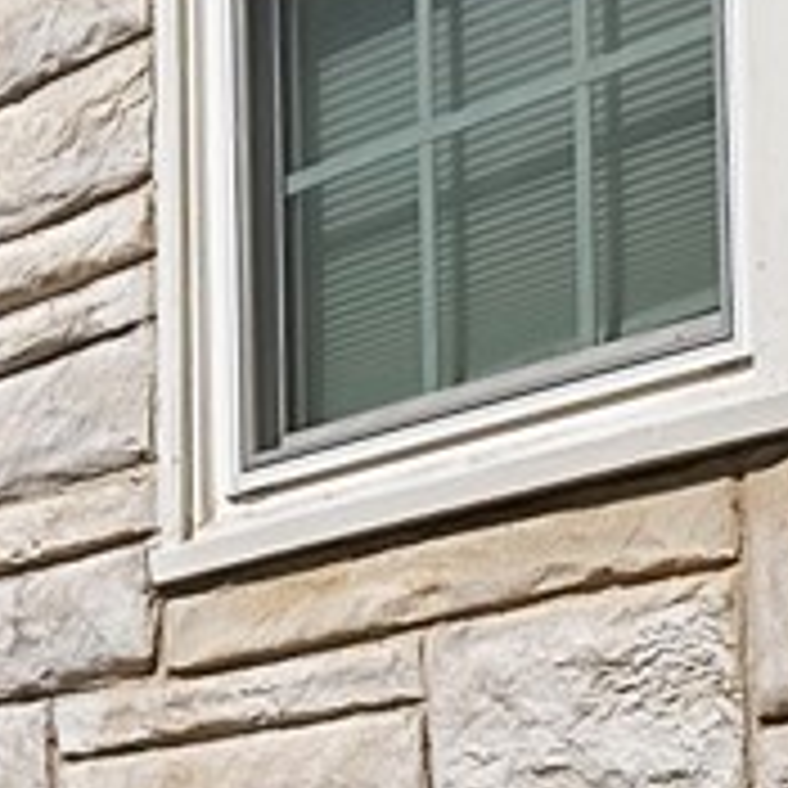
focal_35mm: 126
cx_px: -410
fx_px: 3245
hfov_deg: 13.1
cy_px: 1063
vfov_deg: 13.3
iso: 640
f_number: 9
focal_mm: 13
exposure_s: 1/500
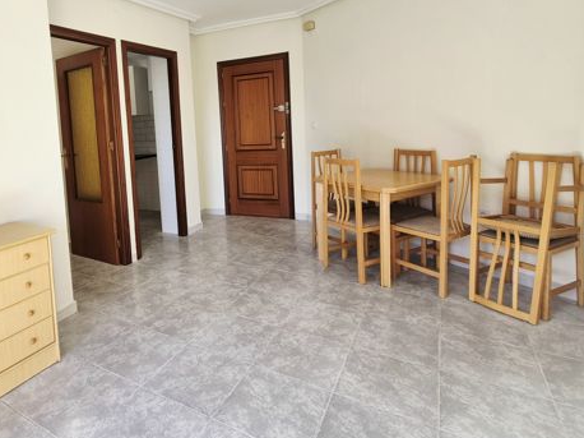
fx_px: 337
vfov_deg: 64.4
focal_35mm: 20
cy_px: 151
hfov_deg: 79.2
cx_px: 197
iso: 50
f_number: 2.2
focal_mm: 2.2
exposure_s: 1/119
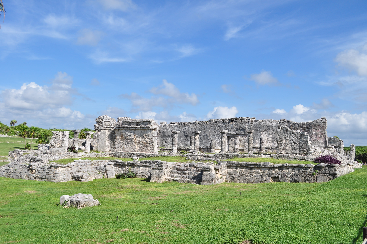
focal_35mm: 33
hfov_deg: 57.3
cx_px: 184
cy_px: 122
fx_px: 336
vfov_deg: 39.9
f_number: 7.1
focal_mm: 22
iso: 250
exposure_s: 1/1000
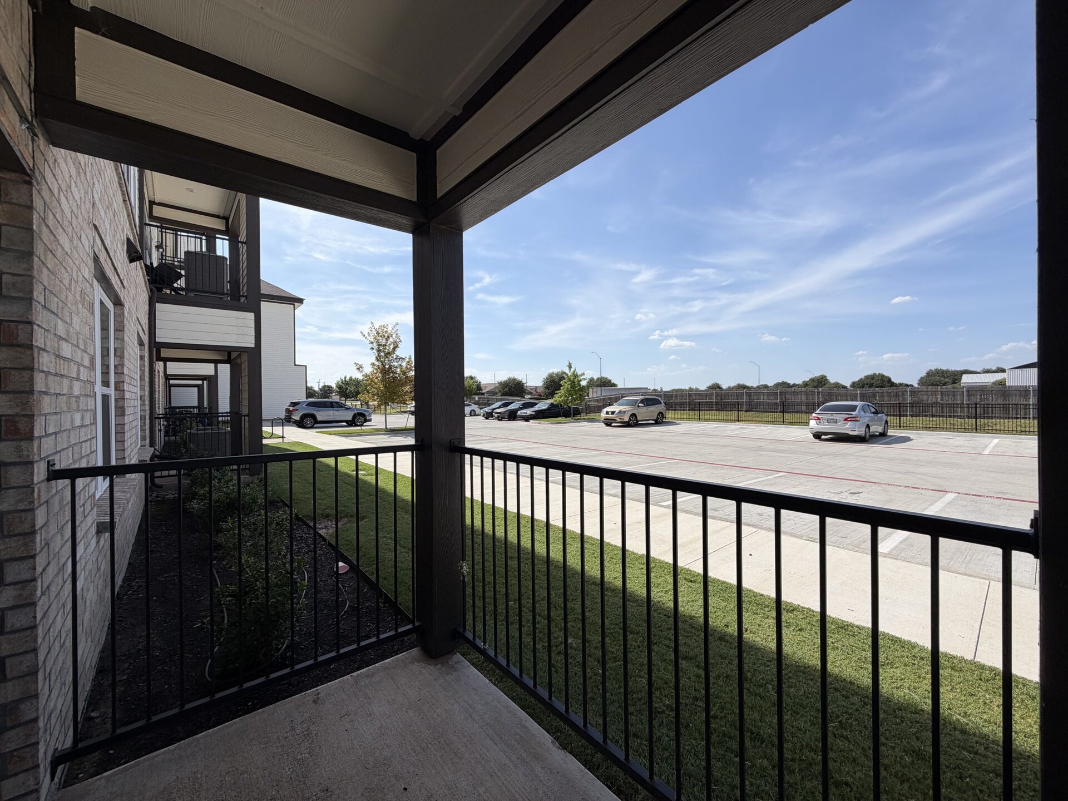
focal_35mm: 14
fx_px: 432
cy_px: 400
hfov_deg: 102.1
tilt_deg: -0.8
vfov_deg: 85.7
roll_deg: +0.7
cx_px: 534
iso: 20
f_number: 2.2
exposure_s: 1/1125
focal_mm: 2.22
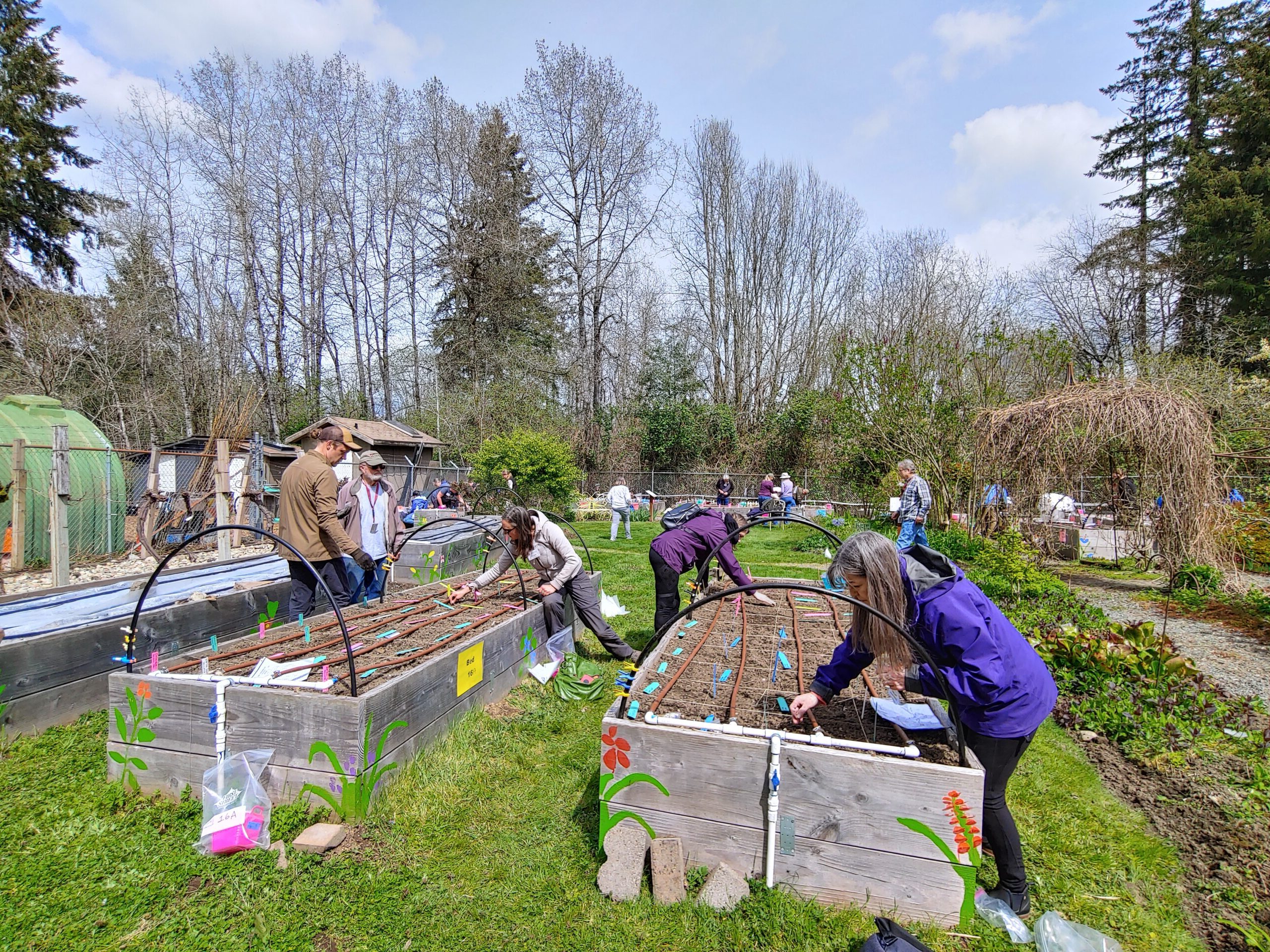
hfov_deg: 94.5
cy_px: 476
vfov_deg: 78.1
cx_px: 635
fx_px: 587
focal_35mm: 16
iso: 50
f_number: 1.9
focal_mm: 2.18
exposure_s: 1/826
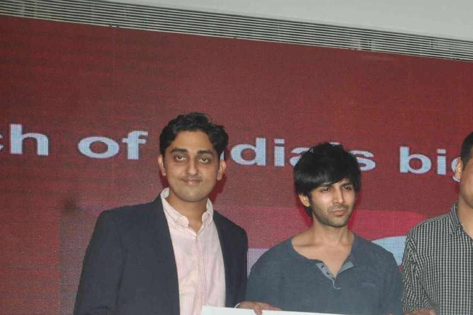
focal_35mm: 63
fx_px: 827
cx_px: 534
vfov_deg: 20.5
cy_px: 349
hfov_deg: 28.6
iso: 1000
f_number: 9
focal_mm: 18
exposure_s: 1/250
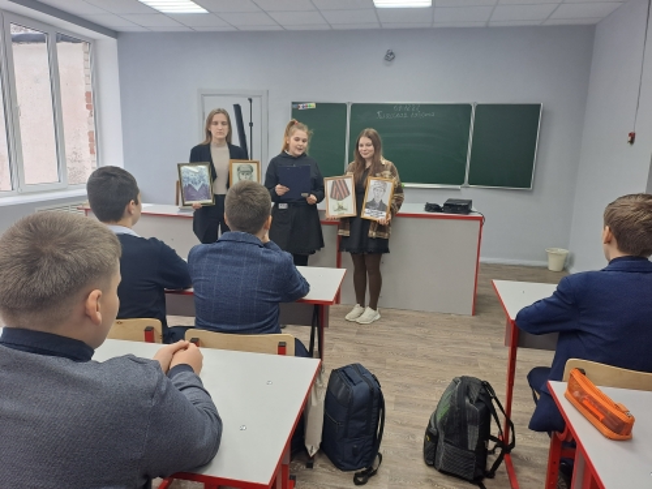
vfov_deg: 54.9
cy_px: 244
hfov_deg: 69.4
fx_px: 471
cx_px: 326
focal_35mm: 25
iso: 64
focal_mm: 4.65
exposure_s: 1/50
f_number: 1.8
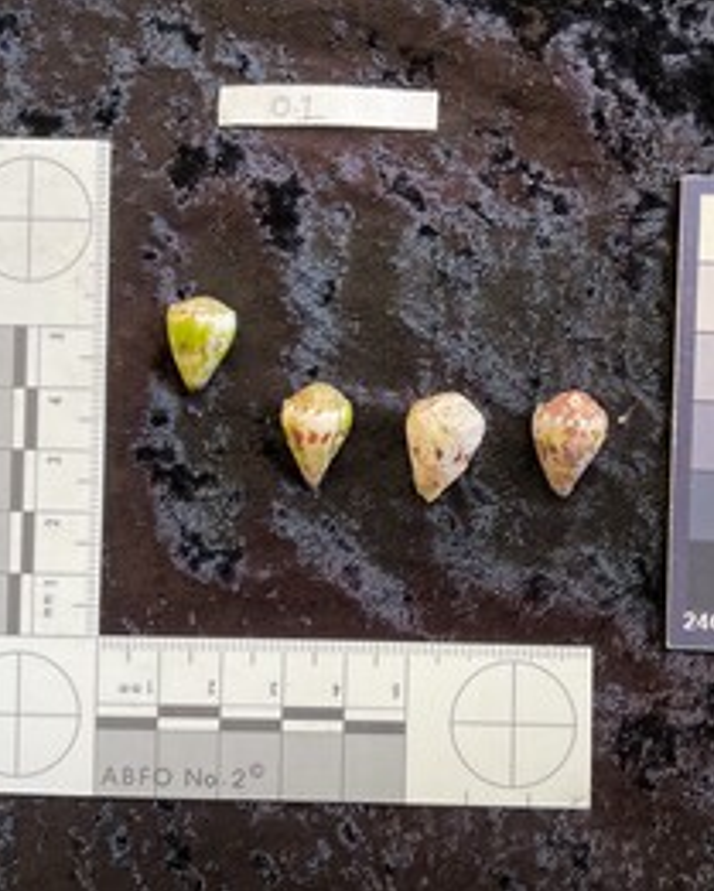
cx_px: 424
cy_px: 446
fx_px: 1003
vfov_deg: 47.9
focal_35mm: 38
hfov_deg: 39.0
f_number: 1.8
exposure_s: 1/60
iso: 50
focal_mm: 3
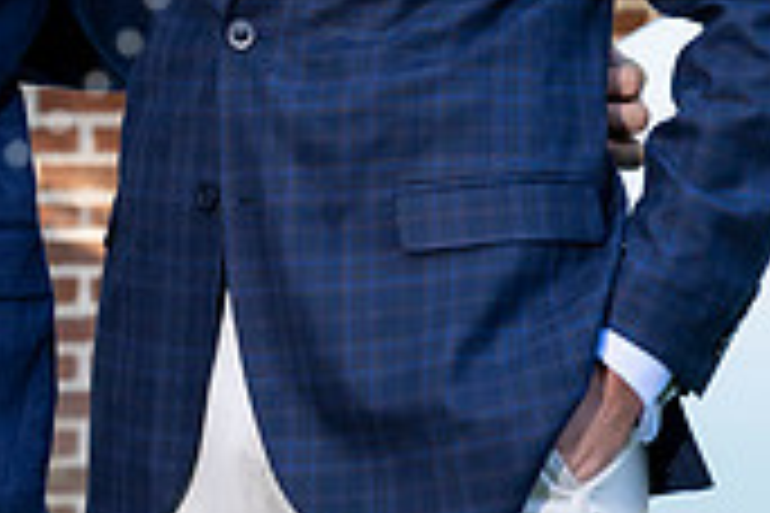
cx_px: -155
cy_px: -86
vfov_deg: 4.2
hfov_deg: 6.2
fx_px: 7058
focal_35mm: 330
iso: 400
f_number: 5
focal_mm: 79
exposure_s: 1/200
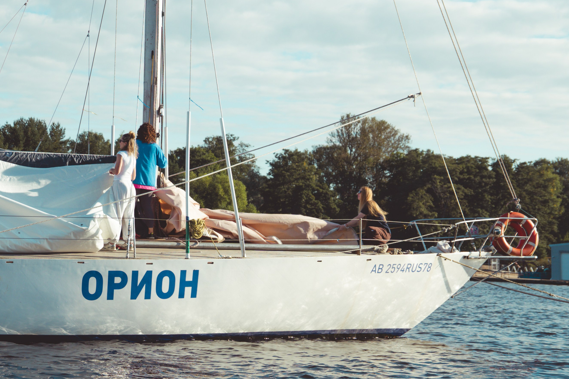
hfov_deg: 21.5
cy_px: 101
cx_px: 128
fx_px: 1486
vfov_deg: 14.5
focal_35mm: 94
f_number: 3.5
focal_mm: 36
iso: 100
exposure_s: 1/1600
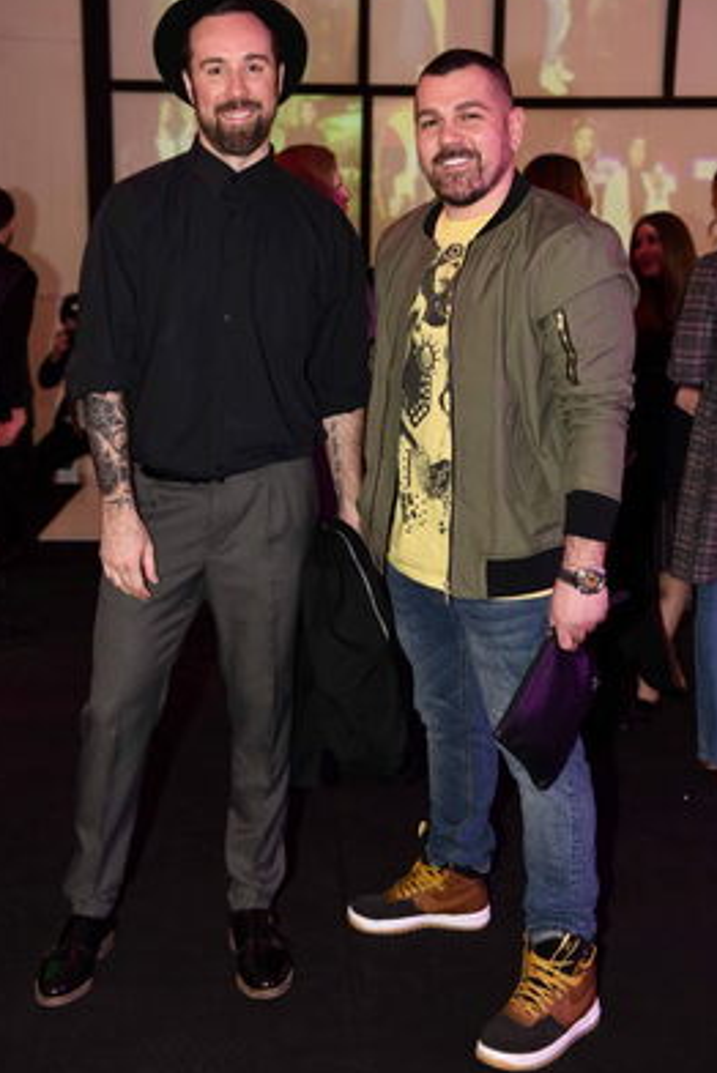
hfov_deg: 30.6
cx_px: 334
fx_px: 1312
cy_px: 510
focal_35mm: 44
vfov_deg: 44.5
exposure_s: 1/60
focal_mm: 40
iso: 1000
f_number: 3.5
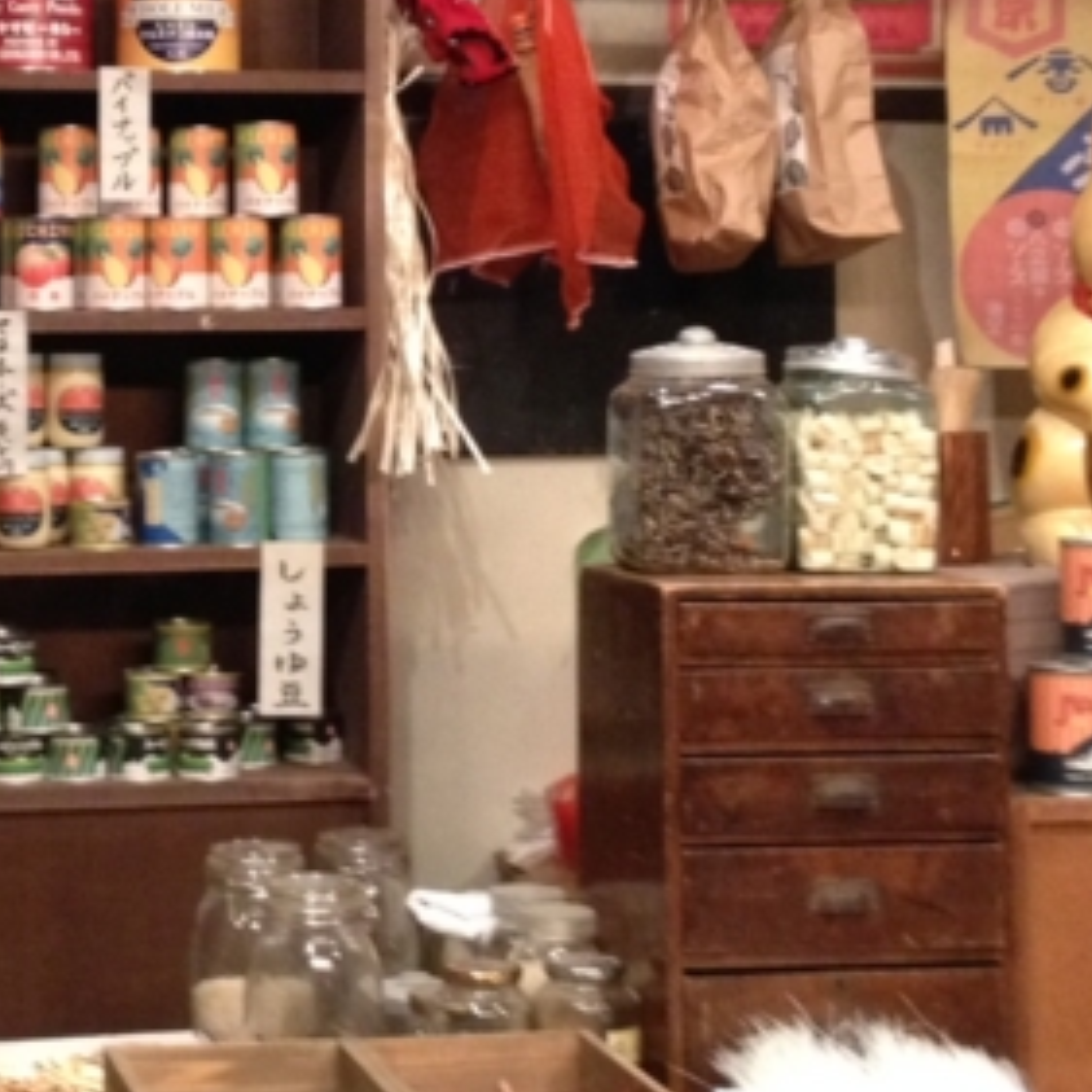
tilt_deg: -1.1
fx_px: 3141
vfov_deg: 19.6
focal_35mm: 88
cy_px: 307
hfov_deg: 19.5
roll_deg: -0.1
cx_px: 233
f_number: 2.4
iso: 320
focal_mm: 4.28
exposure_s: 1/20
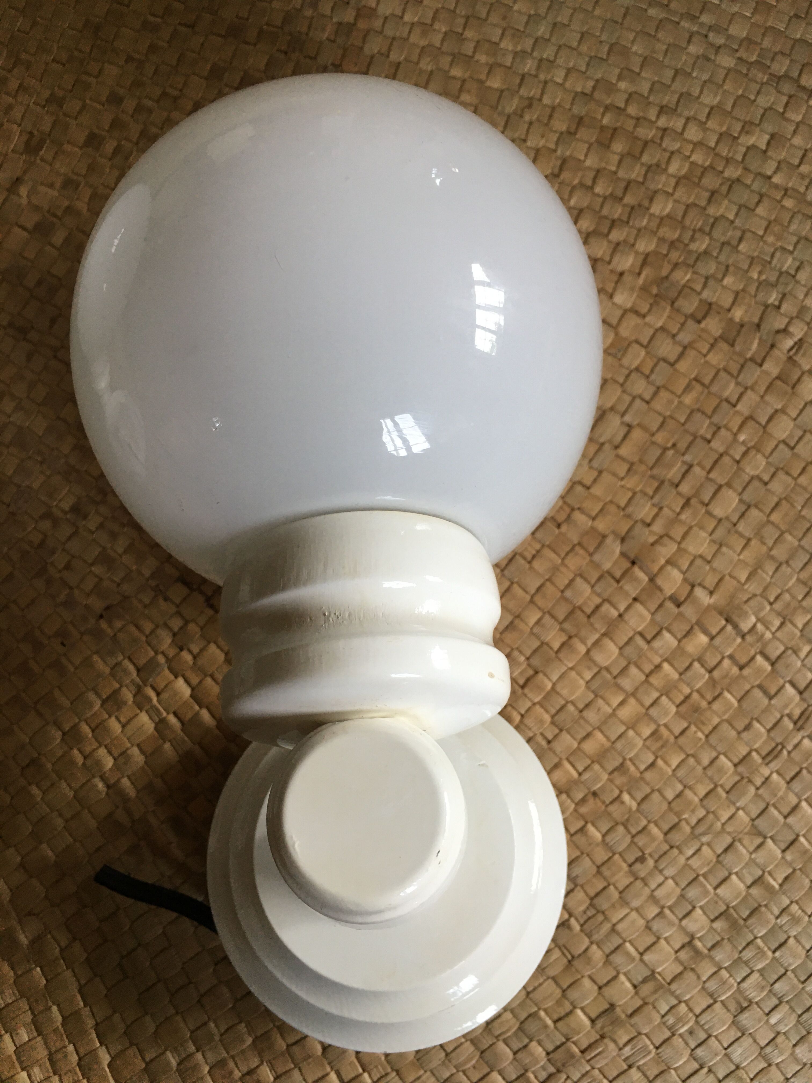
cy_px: 542
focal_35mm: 29
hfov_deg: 48.2
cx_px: 406
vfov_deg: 61.7
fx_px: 907
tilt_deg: -79.3
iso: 50
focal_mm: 4.15
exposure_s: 1/33
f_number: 2.2
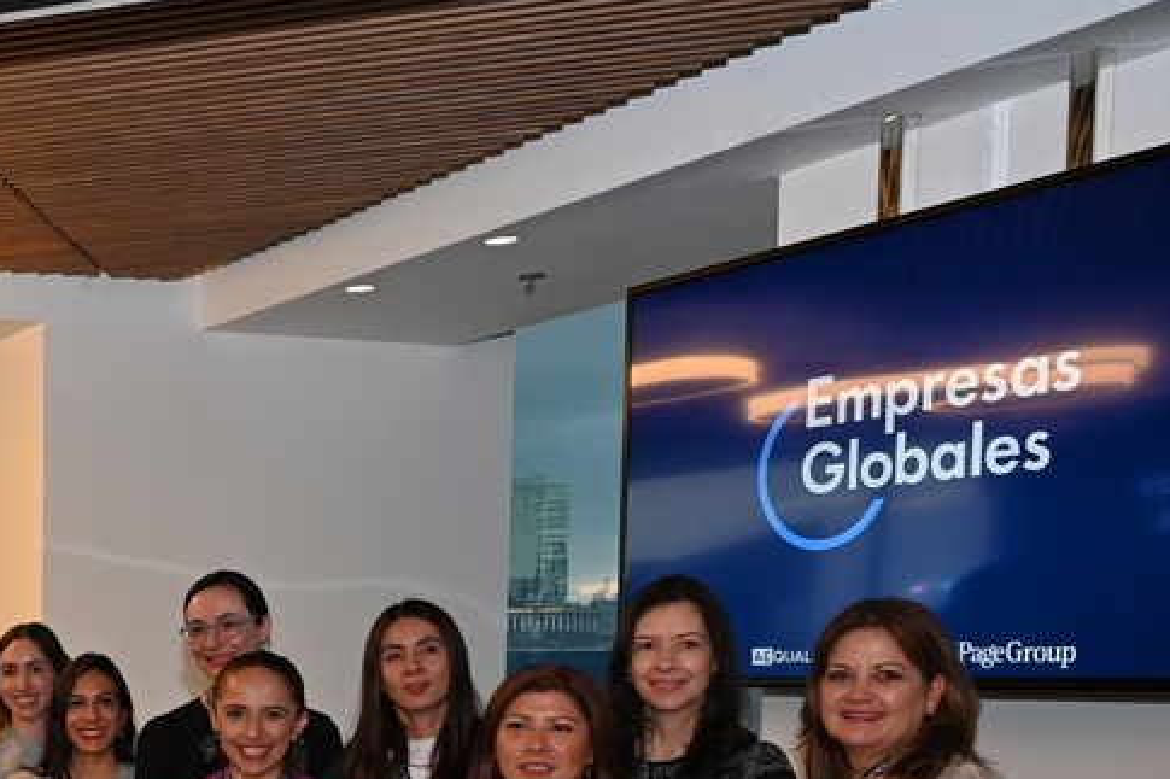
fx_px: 1819
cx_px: -164
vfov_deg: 22.9
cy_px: 827
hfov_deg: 31.1
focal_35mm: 56
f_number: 5
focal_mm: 24
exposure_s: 1/160
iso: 640
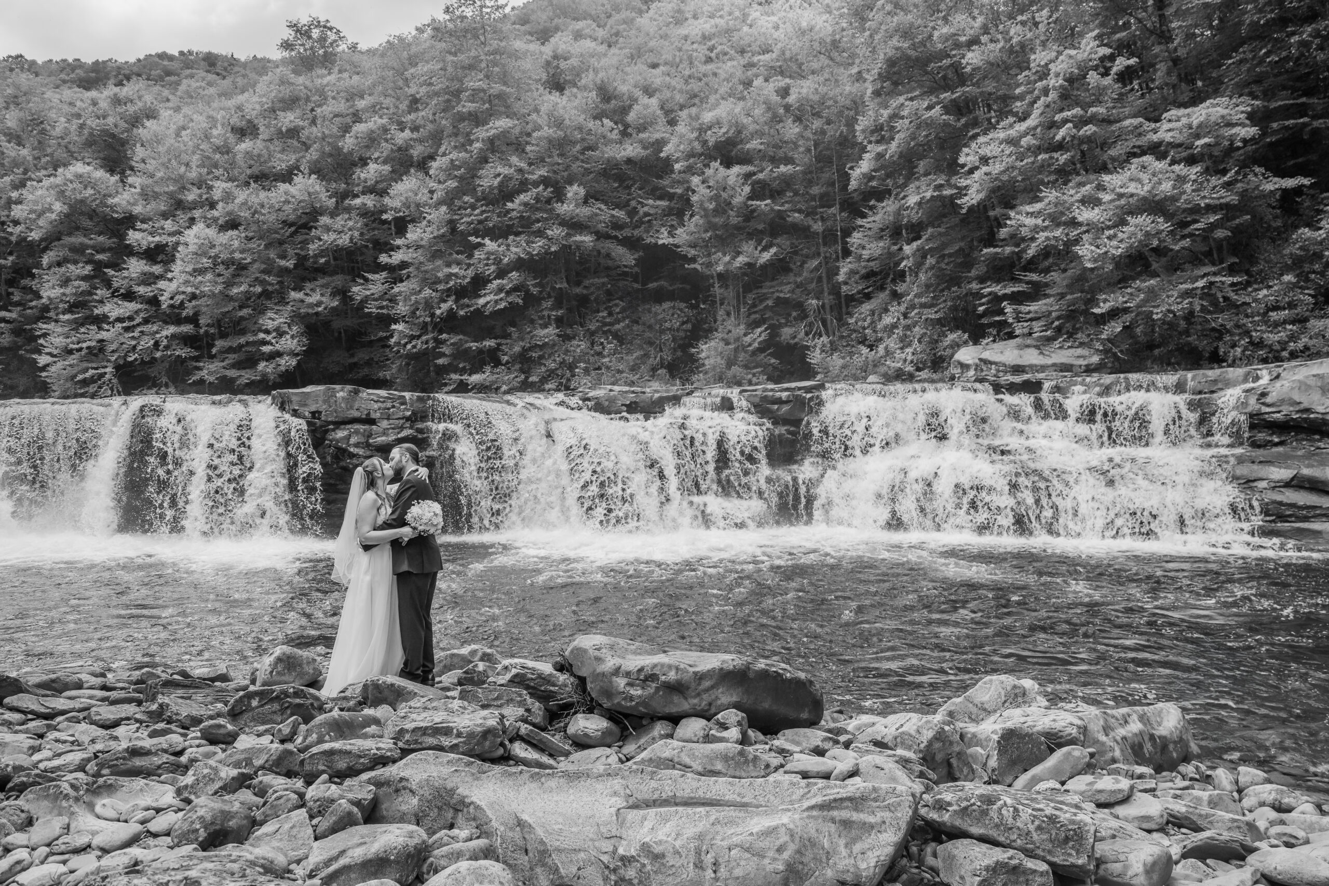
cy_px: 437
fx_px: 933
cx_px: 652
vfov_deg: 50.8
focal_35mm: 25
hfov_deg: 70.9
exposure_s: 1/2500
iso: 640
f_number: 3.5
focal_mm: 24
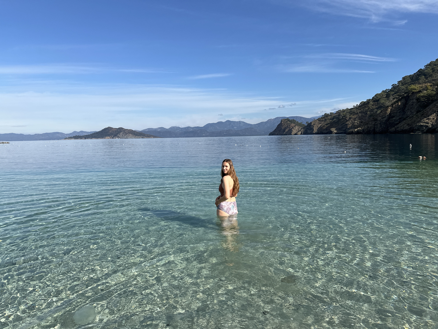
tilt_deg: -5.1
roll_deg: +2.3
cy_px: 164
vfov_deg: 56.8
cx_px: 219
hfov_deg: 71.6
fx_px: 304
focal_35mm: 24
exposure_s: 1/5848
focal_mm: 6.86
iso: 80
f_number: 1.78
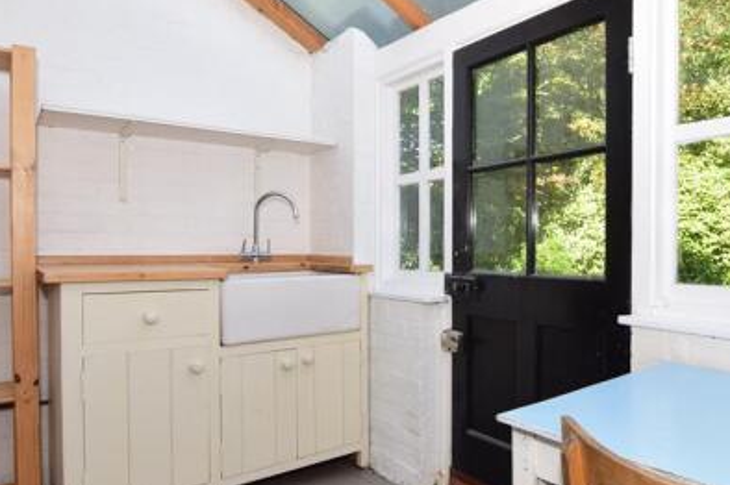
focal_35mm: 25
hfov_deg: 70.6
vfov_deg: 51.2
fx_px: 507
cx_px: 448
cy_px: 251
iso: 400
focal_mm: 10
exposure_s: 1/60
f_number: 9
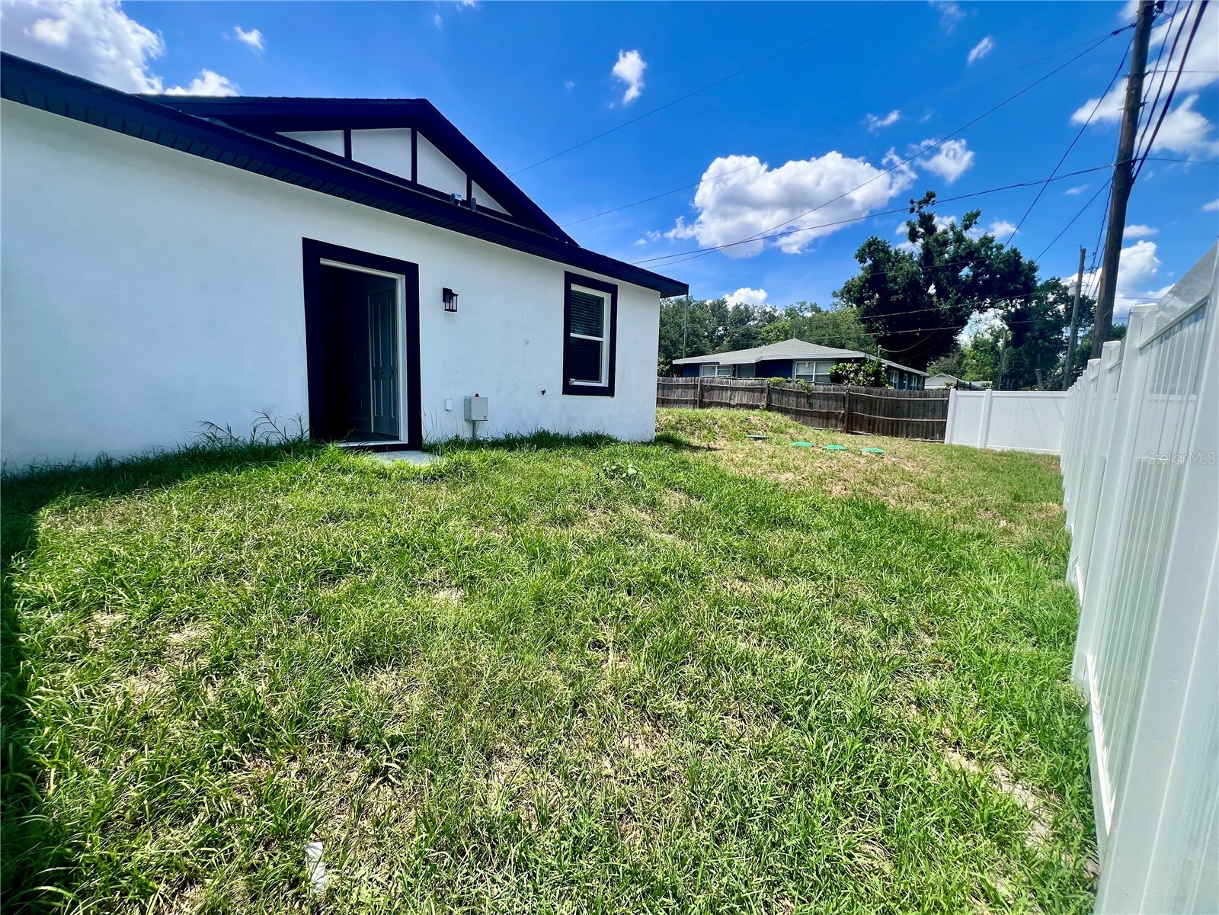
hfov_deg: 106.2
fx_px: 458
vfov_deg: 89.9
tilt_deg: -6.3
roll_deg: -1.7
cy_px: 458
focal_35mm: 13
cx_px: 610
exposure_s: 1/827
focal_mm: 1.57
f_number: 1.8
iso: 32
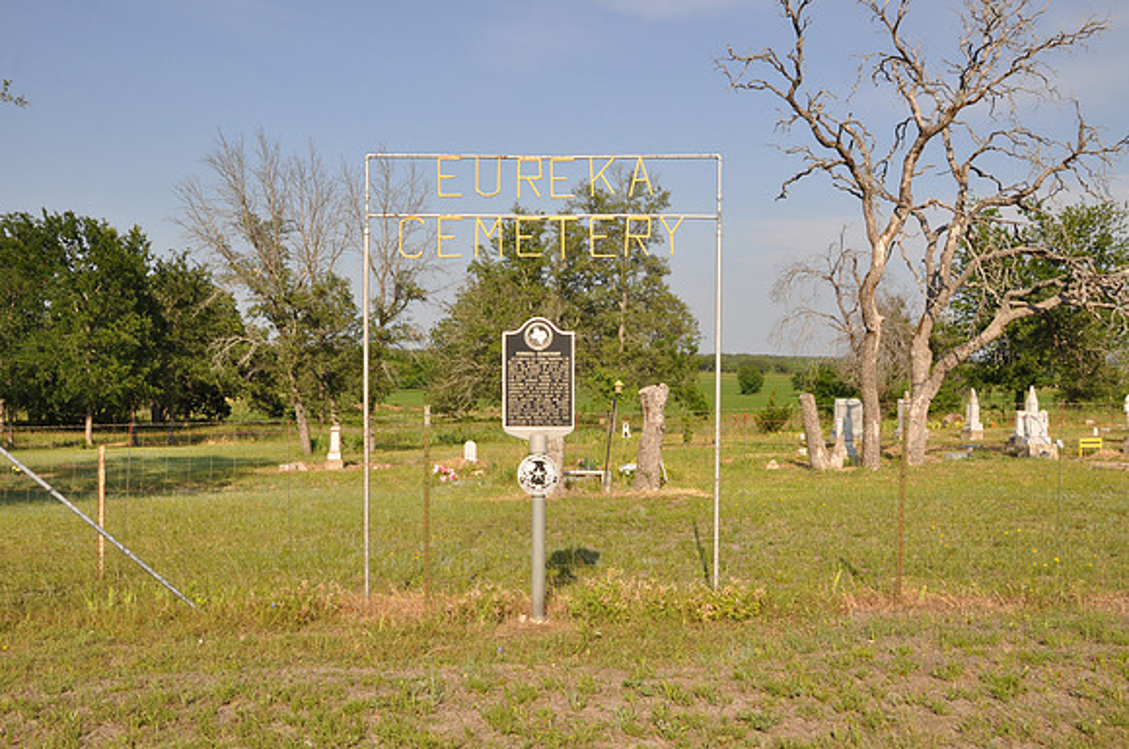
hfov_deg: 57.3
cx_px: 564
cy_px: 374
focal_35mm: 33
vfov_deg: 39.9
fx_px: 1033
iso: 200
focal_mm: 22
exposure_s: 1/125
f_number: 11
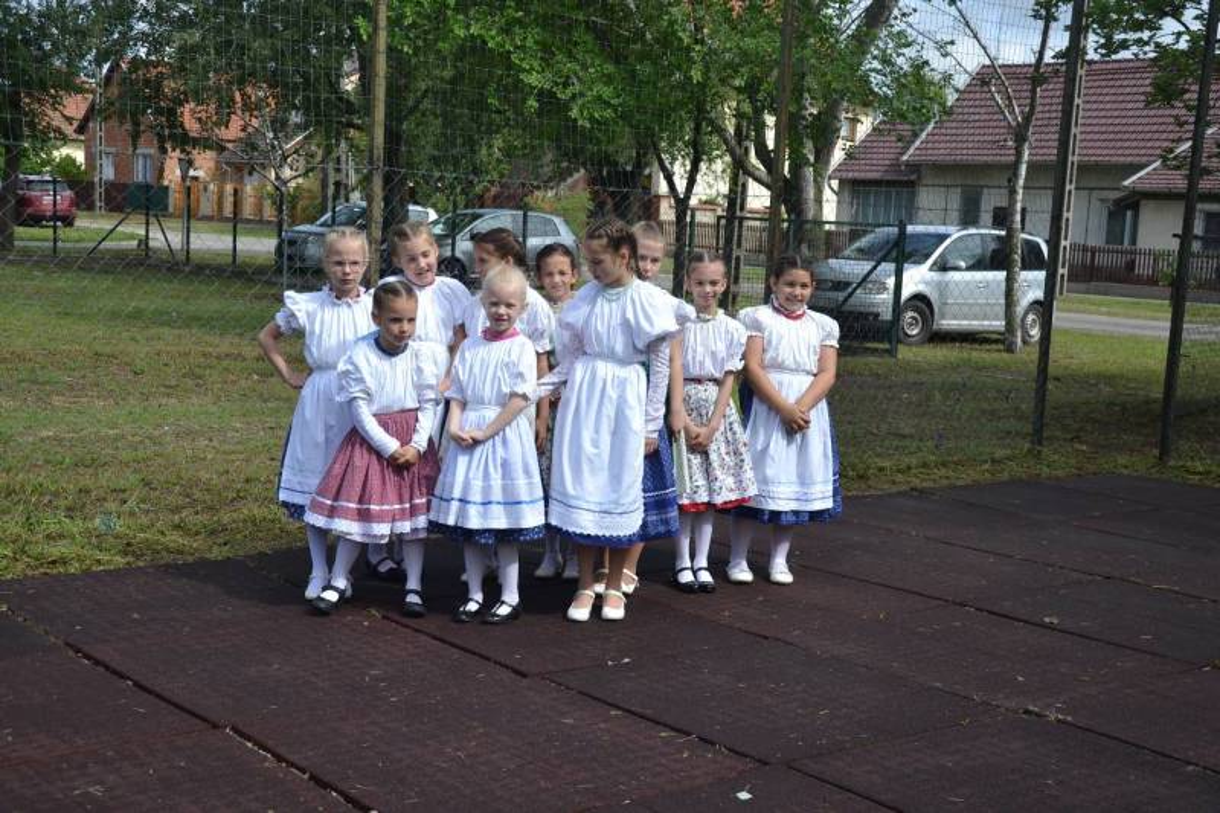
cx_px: 610
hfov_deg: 41.1
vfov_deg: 28.1
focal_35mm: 48
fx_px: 1626
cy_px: 406
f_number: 5.6
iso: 400
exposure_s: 1/1250
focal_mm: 32
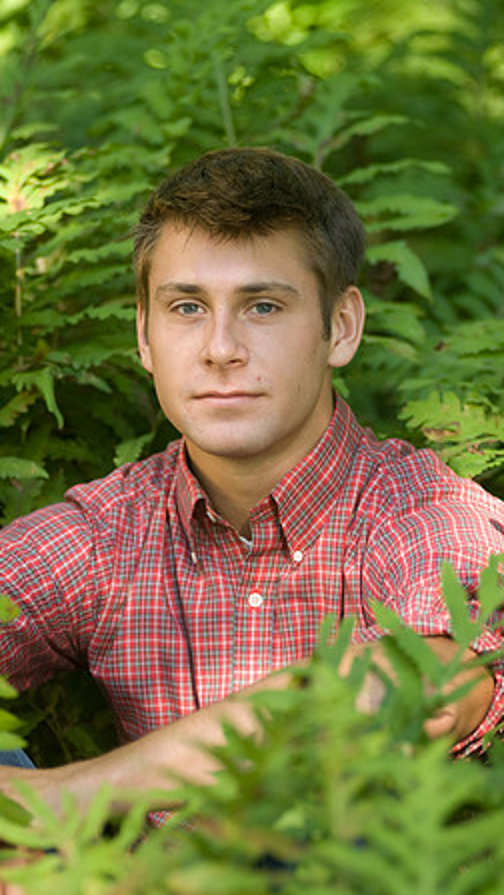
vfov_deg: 12.4
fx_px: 4127
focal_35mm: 174
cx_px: 269
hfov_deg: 7.0
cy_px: 446
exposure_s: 1/160
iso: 200
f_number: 2.8
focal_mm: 110
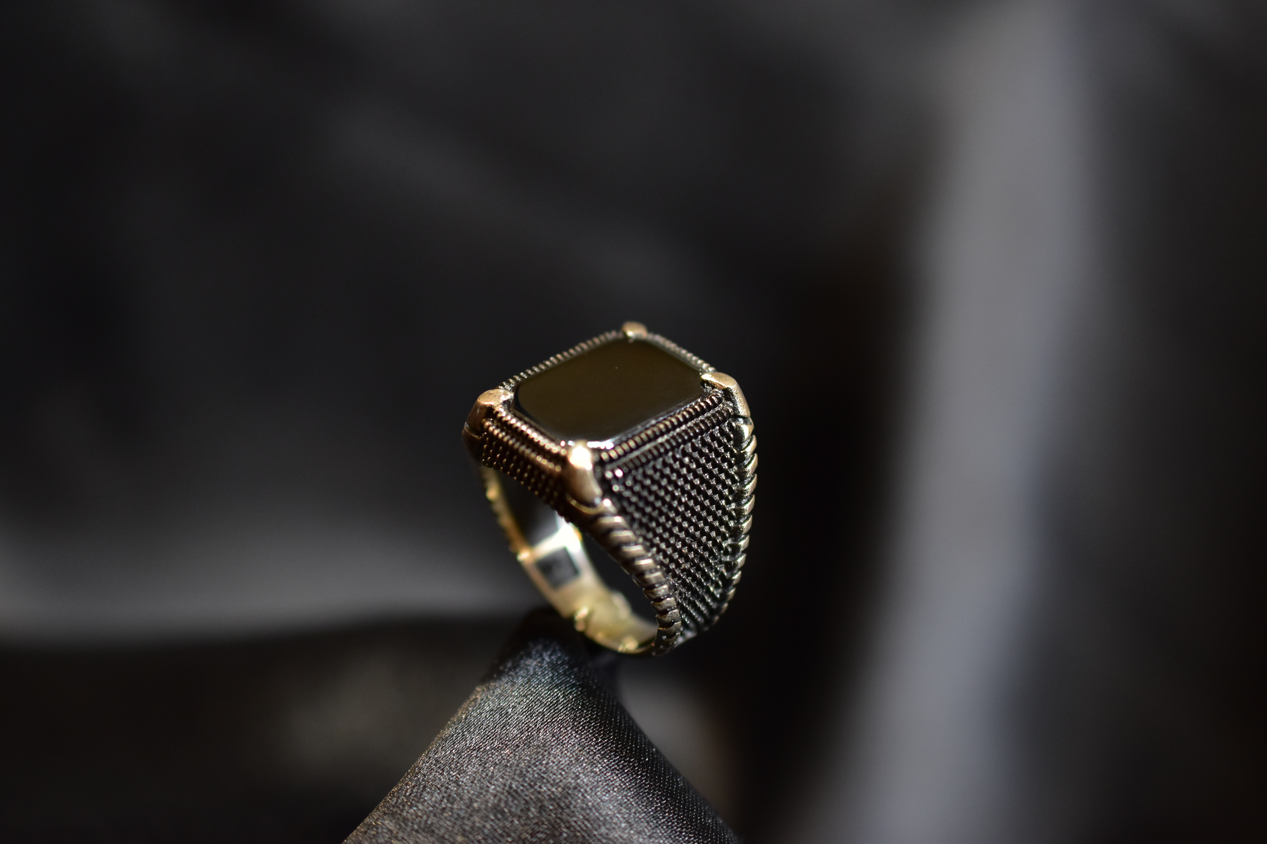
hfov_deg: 33.4
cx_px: 634
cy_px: 422
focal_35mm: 60
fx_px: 2112
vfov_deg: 22.6
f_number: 3.2
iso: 800
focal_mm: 40
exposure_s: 1/60
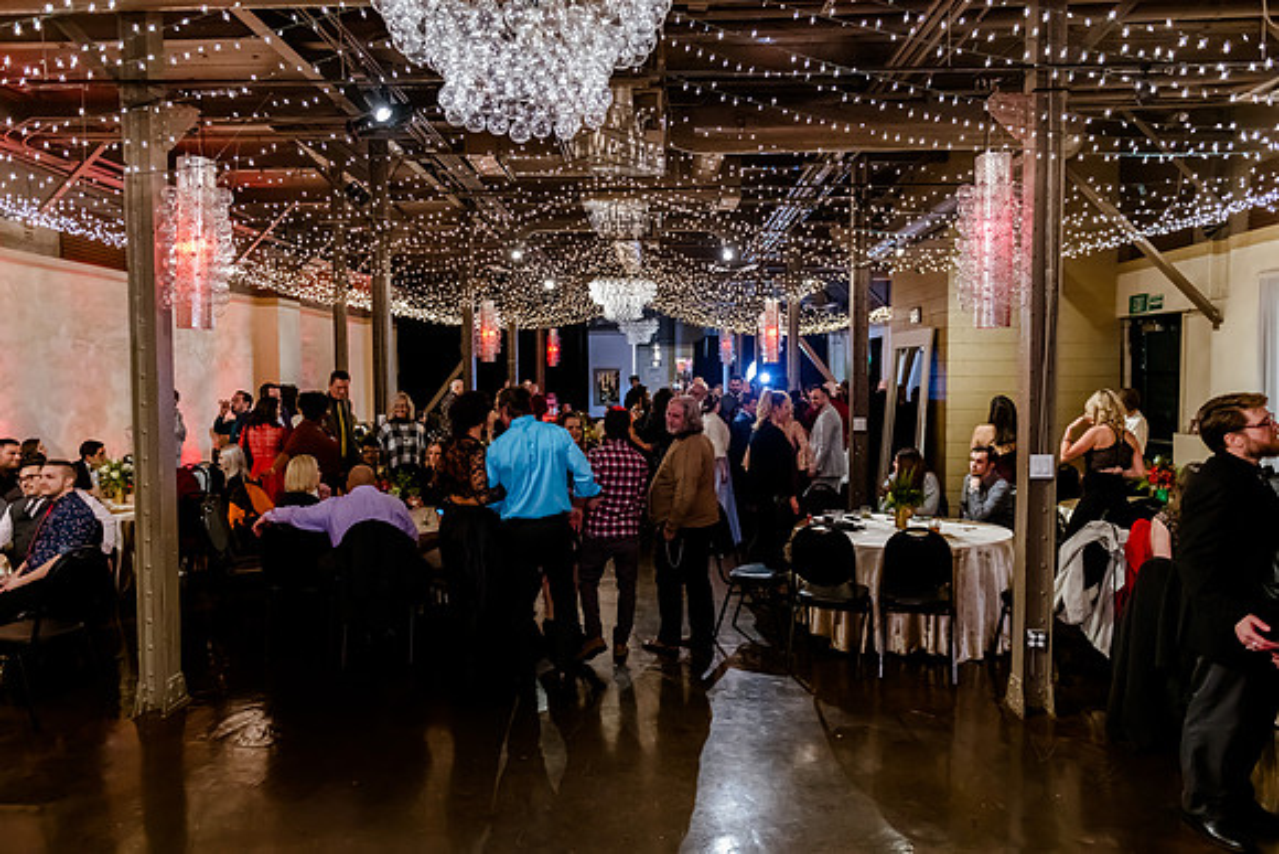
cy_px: 427
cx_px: 626
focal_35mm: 25
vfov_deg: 51.5
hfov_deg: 71.7
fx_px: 885
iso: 4000
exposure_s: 1/100
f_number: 2.8
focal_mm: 24
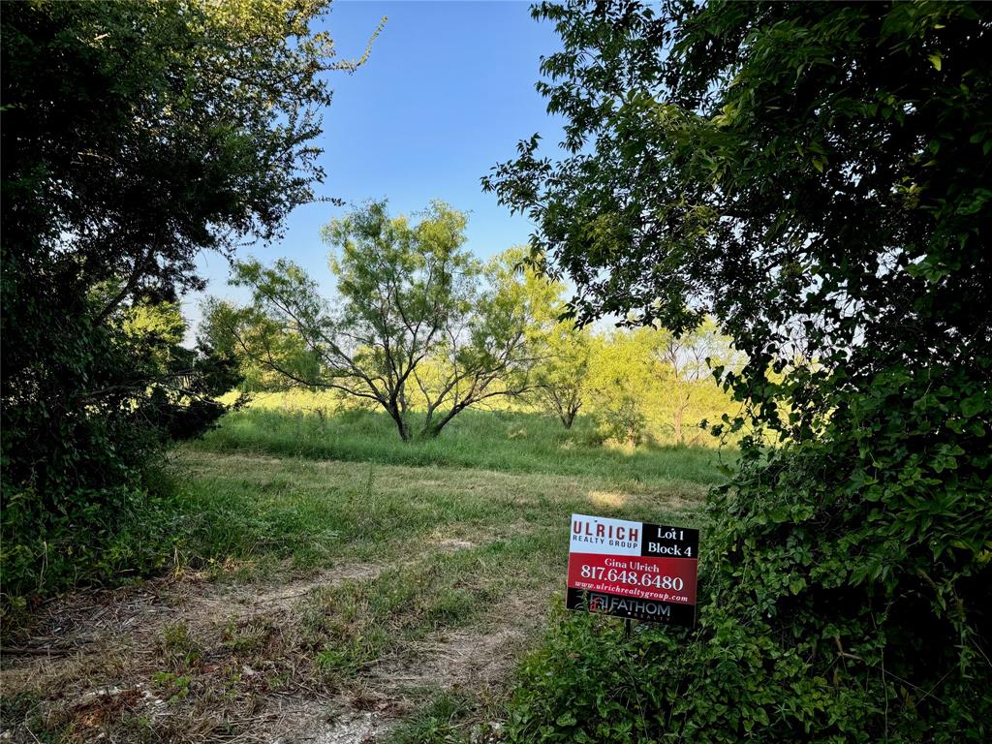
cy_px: 372
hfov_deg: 71.6
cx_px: 496
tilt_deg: +0.8
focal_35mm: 24
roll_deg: -3.2
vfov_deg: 56.8
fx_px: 688
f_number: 1.78
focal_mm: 6.76
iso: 80
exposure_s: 1/952
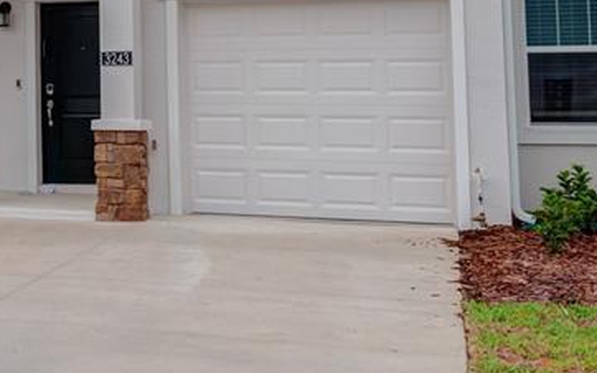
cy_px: -90
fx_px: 1122
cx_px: -197
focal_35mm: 69
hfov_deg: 25.3
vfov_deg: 17.8
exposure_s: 1/640
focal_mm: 16
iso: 400
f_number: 8
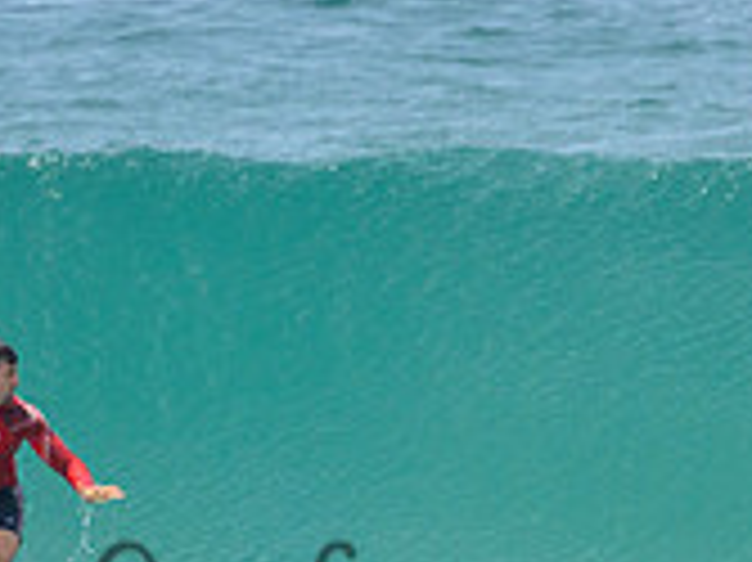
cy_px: 573
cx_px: 288
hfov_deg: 0.7
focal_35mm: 2669
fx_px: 57940
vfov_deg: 0.6
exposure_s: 1/2000
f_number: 11
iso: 1000
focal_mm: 800
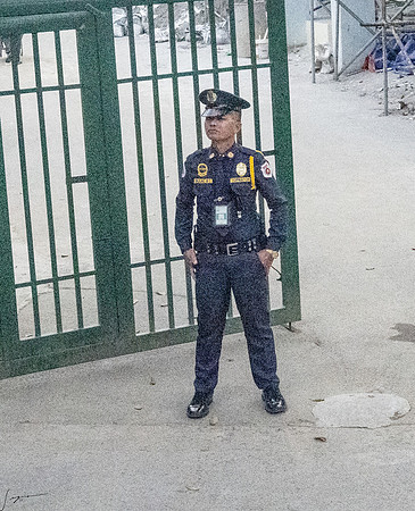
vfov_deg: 20.4
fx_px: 1419
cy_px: 188
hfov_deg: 16.6
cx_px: 257
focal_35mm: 93
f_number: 8
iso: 22800
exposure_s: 1/1000
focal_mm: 30
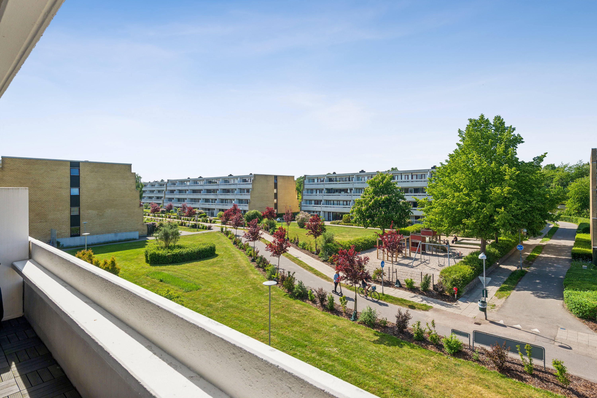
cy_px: 199
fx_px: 315
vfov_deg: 64.6
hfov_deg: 86.9
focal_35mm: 19
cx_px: 298
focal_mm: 19
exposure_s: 1/400
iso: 200
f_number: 10
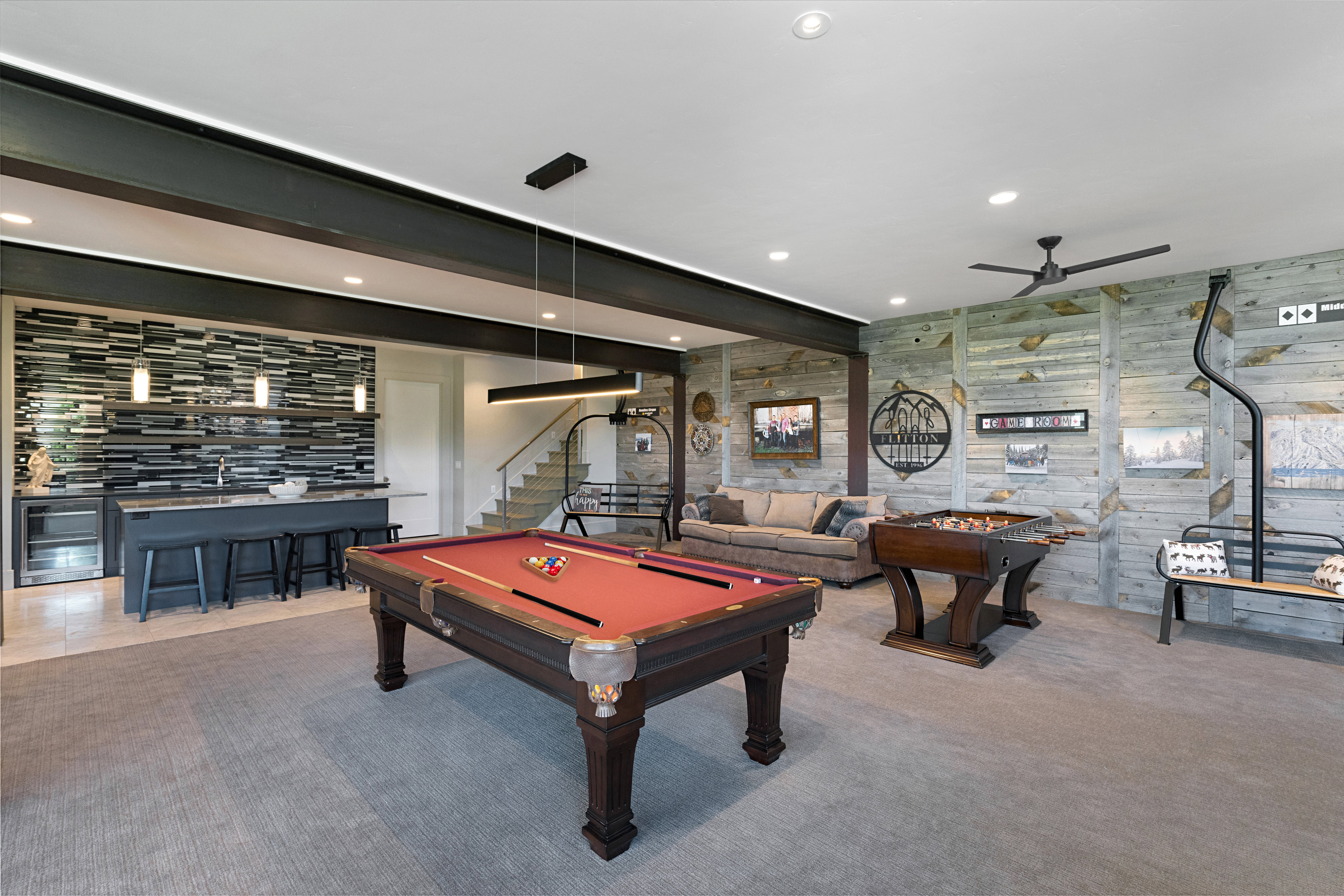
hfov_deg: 96.7
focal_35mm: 16
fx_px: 597
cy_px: 448
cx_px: 672
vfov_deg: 73.8
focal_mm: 16
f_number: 9
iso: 1250
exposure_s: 1/10
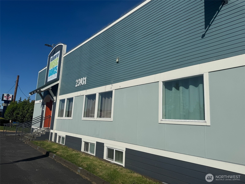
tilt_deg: +9.3
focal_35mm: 24
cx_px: 122
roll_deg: -3.0
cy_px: 92
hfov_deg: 71.6
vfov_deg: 56.8
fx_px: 170
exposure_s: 1/12346
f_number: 1.78
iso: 80
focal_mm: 6.76
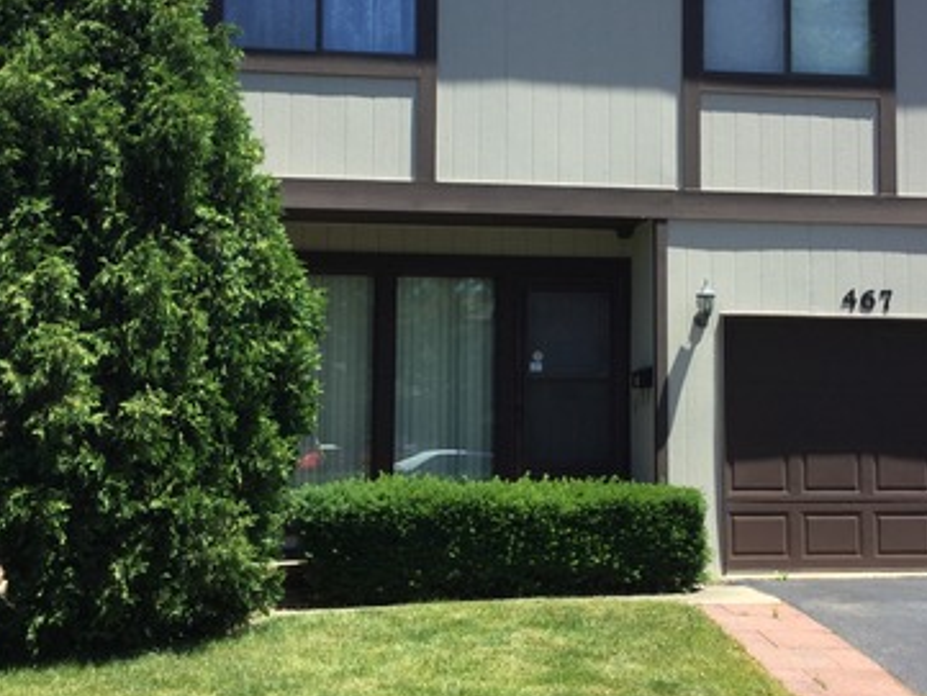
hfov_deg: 34.8
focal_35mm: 55
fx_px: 1473
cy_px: 277
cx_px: 573
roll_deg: -1.7
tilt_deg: +4.0
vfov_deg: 26.5
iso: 25
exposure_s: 1/570
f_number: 2.4
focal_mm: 3.3
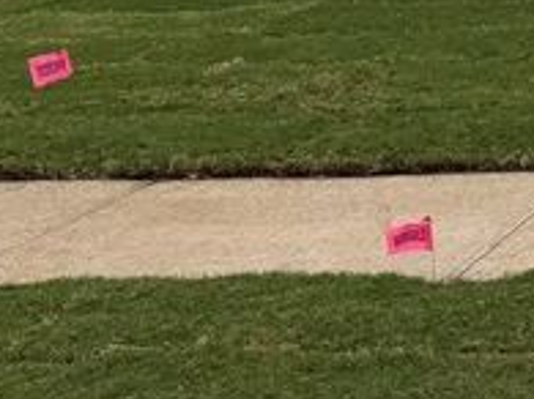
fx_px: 1943
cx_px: 1295
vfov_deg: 11.1
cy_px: -290
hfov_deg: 12.3
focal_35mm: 126
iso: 80
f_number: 1.78
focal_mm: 6.76
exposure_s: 1/7353
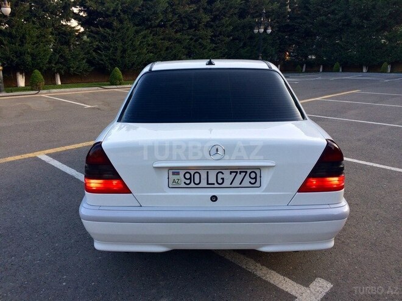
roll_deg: +0.9
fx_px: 337
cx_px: 201
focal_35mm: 29
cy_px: 150
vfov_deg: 48.2
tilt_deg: -17.8
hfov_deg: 61.7
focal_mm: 4.15
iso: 32
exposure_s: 1/120
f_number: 2.2
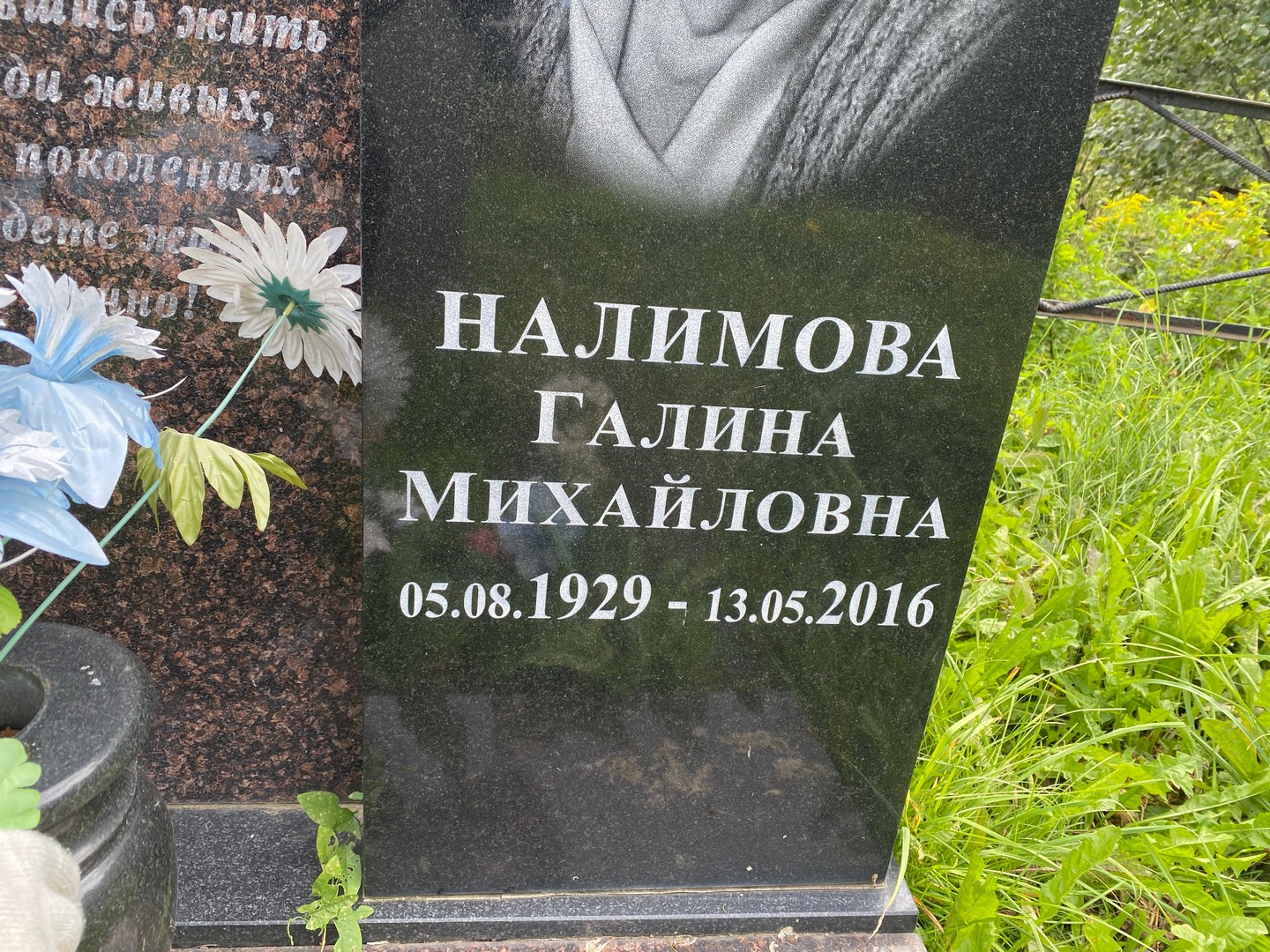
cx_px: 635
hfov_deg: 67.3
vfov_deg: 53.1
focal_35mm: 26
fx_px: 954
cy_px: 476
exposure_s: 1/183
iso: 32
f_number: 1.8
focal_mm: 4.25
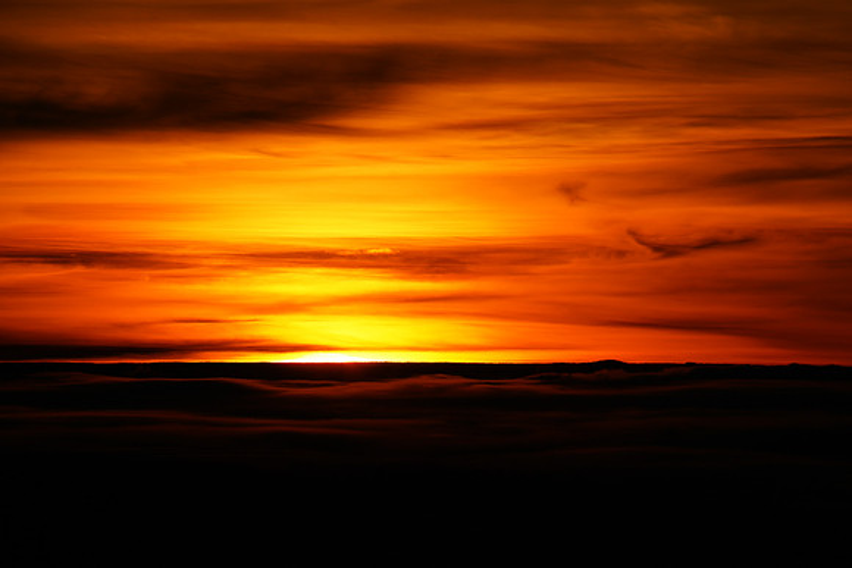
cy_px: 284
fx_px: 14203
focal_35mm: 600
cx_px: 426
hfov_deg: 3.4
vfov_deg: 2.3
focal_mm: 600
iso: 100
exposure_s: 1/3200
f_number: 7.1
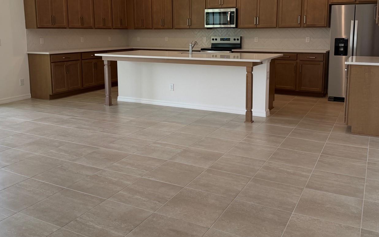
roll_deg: +0.1
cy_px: 76
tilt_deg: -7.1
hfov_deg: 58.1
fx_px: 341
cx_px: 196
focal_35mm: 33
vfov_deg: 37.9
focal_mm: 6.76
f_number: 1.78
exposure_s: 1/315
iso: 100
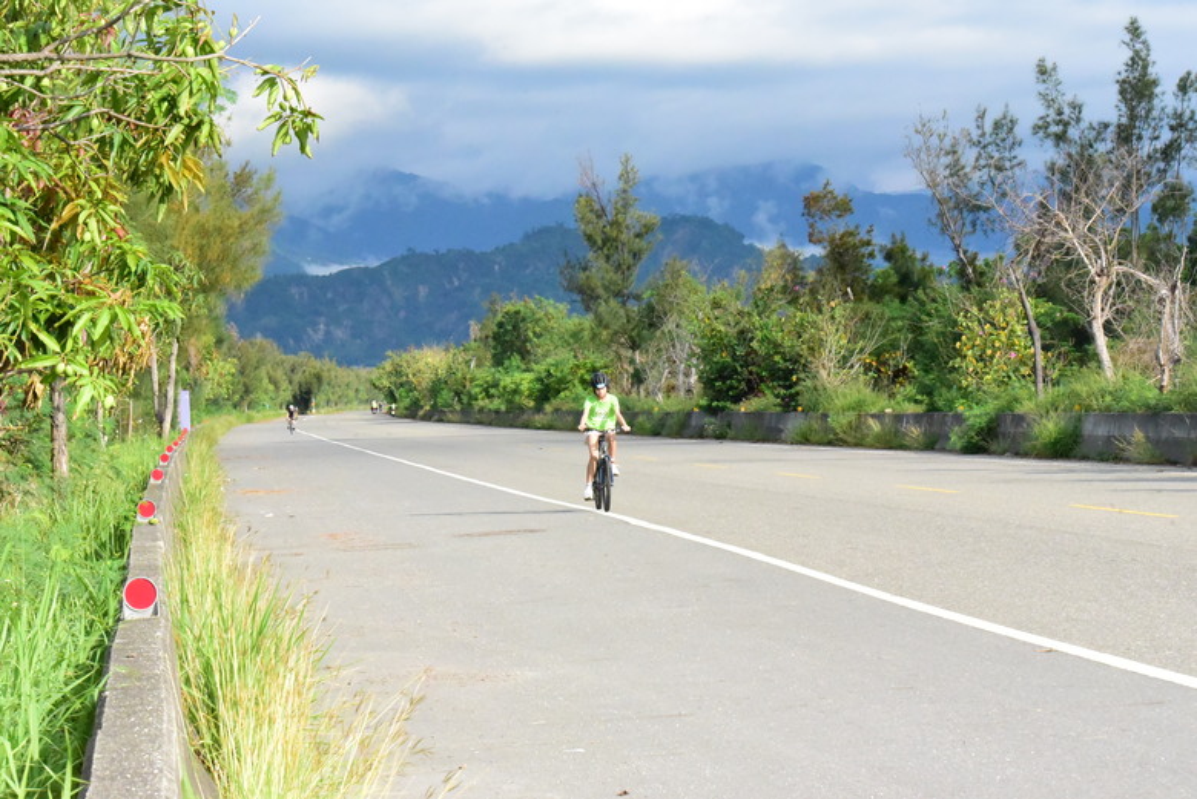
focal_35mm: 110
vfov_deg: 12.5
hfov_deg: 18.6
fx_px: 3659
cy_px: 400
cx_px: 598
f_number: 20
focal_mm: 110
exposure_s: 1/4000
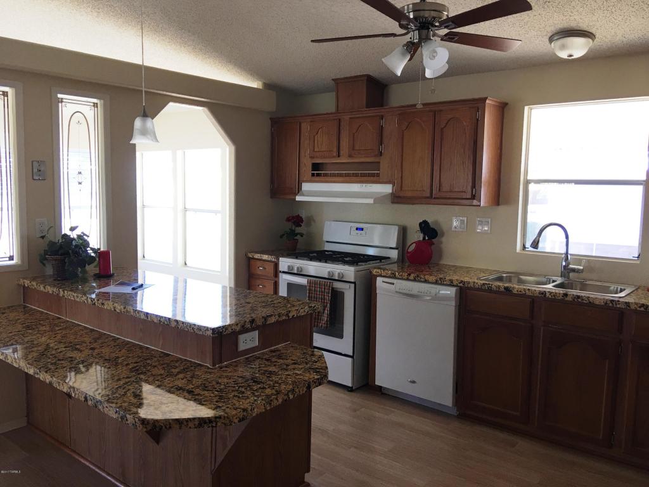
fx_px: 544
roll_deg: -1.0
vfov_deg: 48.2
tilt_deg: -4.6
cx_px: 324
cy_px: 244
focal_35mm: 29
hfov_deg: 61.7
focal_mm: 4.15
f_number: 2.2
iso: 25
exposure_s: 1/30
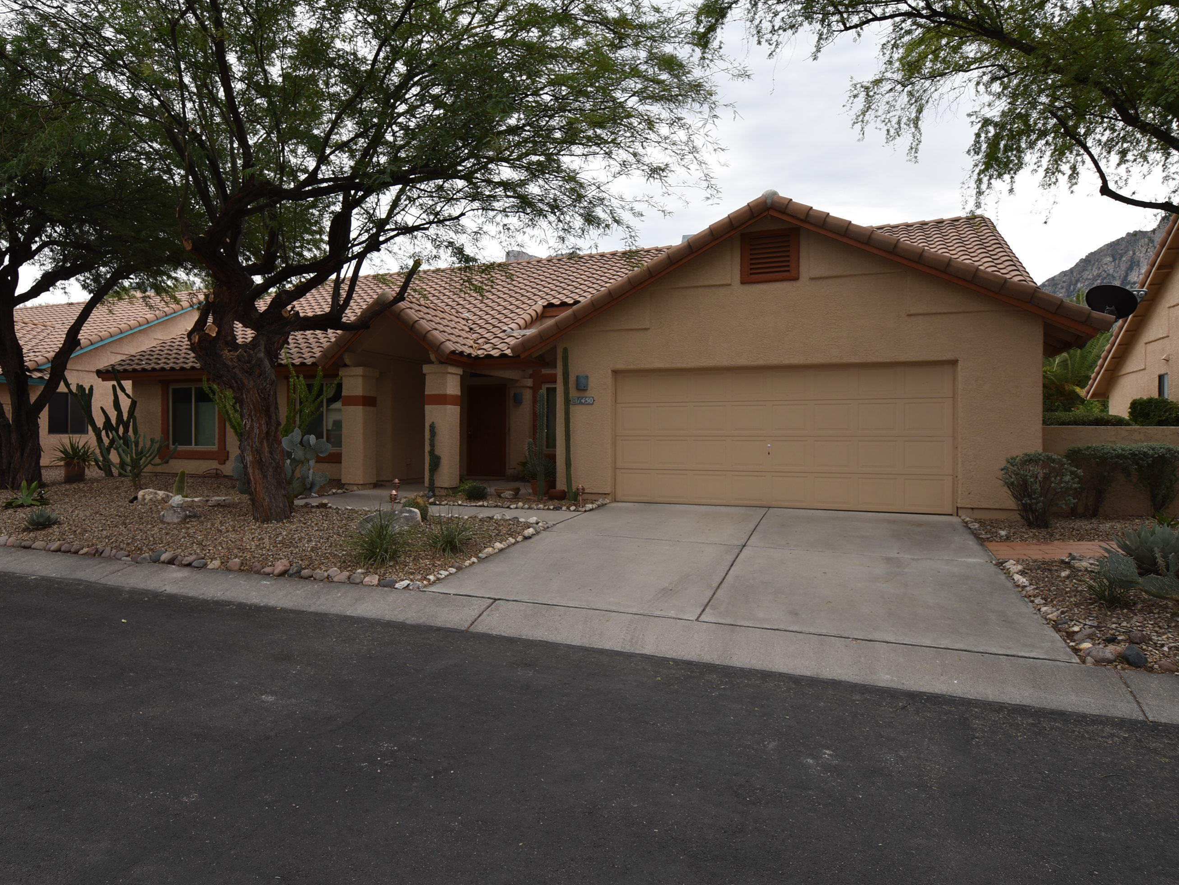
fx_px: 734
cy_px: 433
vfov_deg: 62.1
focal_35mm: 22
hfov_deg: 77.3
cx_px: 524
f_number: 7.1
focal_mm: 13
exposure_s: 1/200
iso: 100
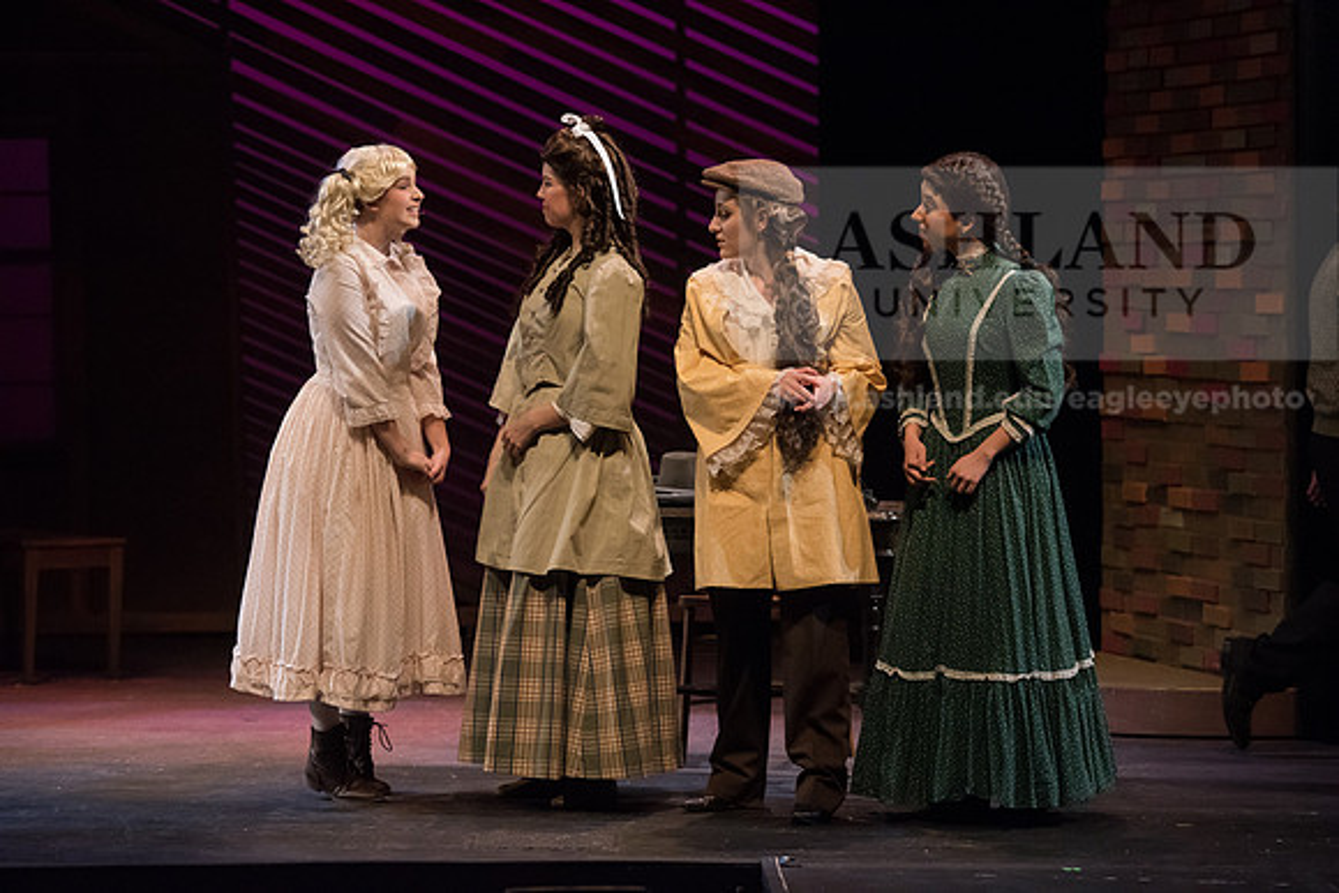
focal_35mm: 135
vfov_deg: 10.2
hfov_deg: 15.2
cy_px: 446
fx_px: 5022
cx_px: 670
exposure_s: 1/400
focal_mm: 135
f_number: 4
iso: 5000
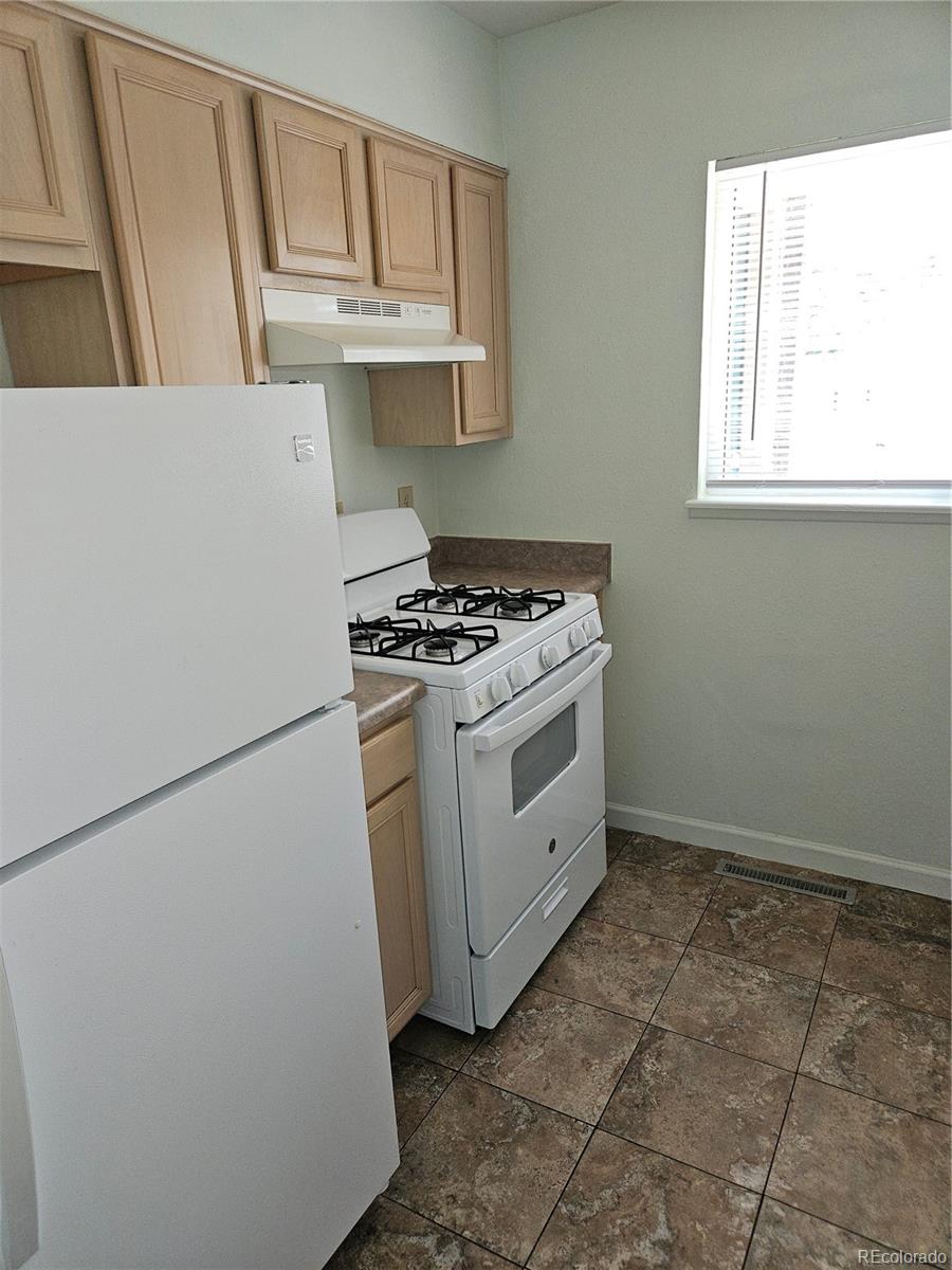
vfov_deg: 73.9
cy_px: 635
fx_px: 843
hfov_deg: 58.9
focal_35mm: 23
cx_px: 476
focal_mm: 5.4
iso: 80
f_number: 1.8
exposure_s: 1/60
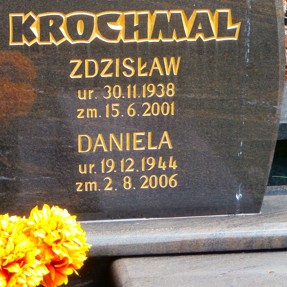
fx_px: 1088
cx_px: 110
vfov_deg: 15.0
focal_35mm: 116
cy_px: 131
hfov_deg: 15.0
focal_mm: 12.1
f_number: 4.7
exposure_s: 1/125
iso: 100
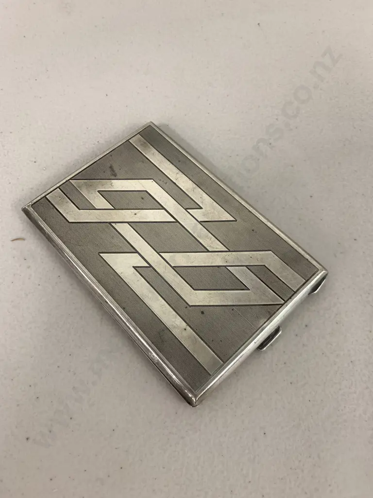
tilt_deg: -63.5
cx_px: 186
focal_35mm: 26
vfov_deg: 67.3
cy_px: 249
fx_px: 374
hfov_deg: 53.1
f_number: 1.8
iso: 80
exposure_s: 1/50
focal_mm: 4.25
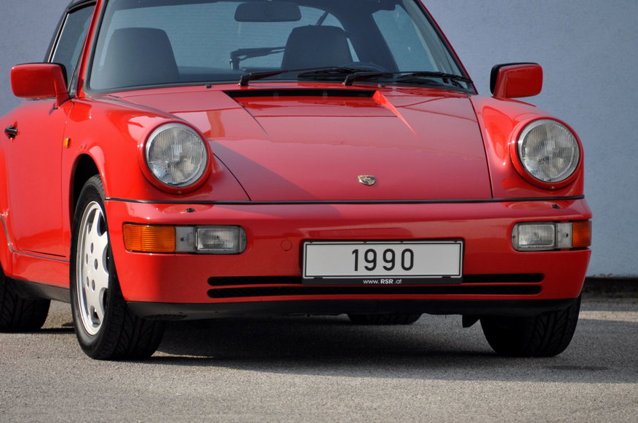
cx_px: 298
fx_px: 7131
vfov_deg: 3.4
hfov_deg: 5.1
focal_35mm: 403
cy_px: 187
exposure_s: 1/400
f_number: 6.3
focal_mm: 230
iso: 500
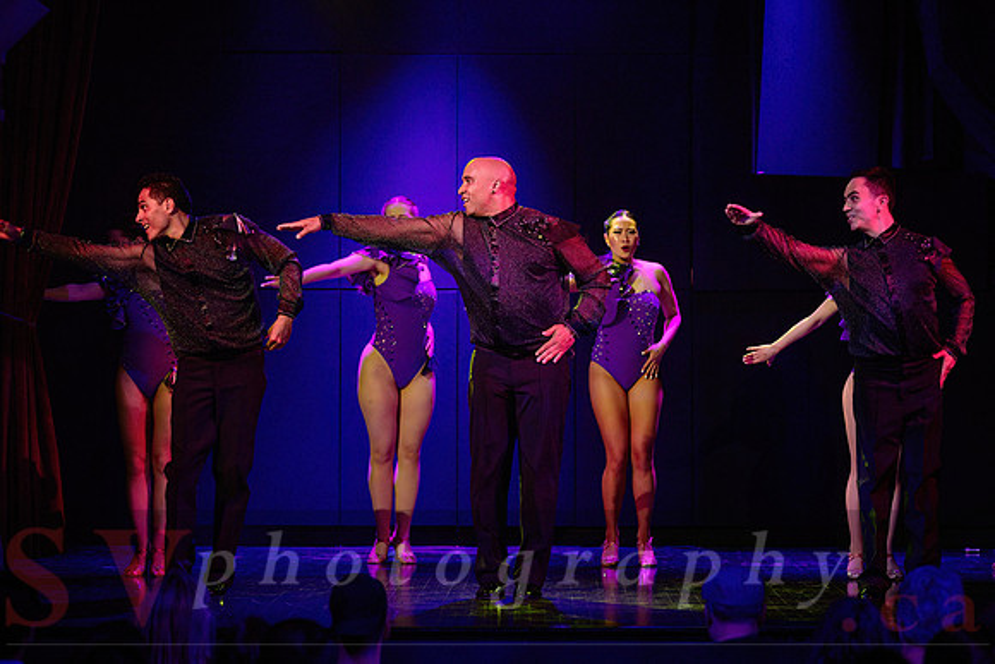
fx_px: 3554
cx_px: 582
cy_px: 276
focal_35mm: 129
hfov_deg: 15.9
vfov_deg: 10.7
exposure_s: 1/200
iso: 1600
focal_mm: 110
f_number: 2.8
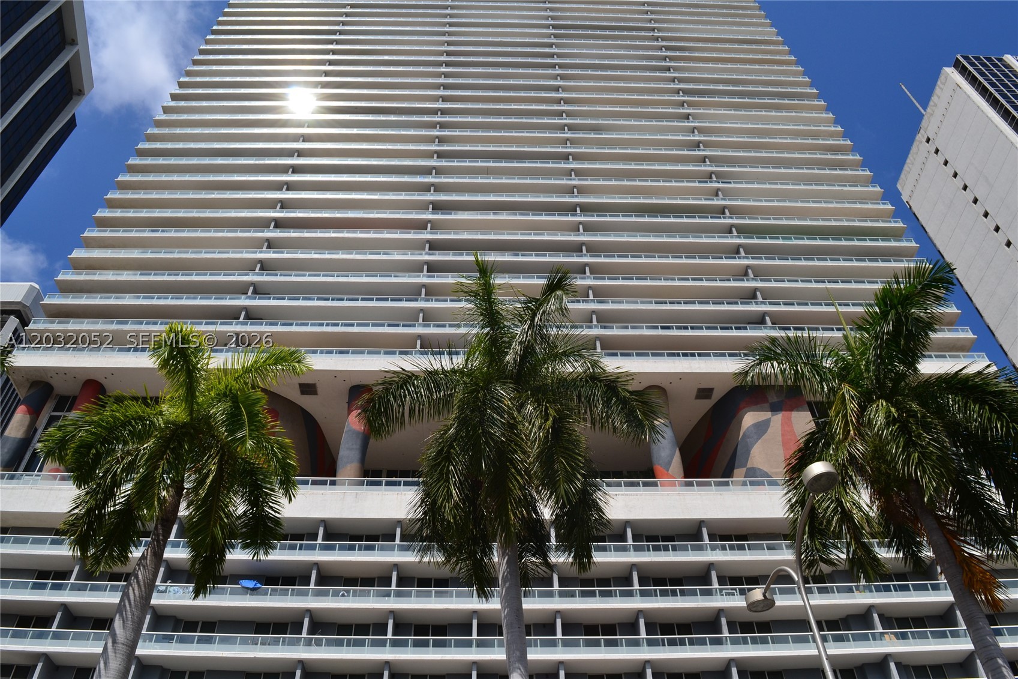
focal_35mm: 27
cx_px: 509
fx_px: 763
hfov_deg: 67.4
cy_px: 340
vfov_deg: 47.9
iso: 200
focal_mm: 18
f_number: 11
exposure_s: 1/500
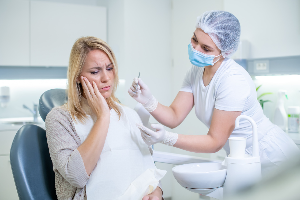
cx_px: 150
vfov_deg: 27.0
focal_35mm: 50
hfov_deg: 39.6
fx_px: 417
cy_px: 100
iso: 400
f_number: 2.8
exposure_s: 1/250
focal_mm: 50
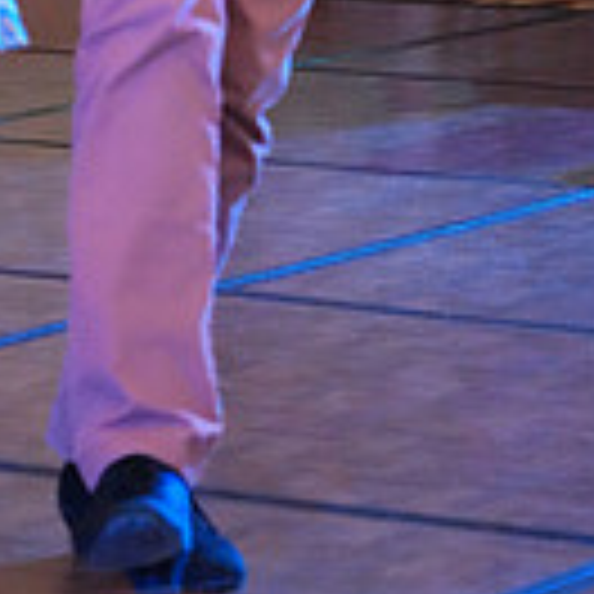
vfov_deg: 6.1
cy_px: -536
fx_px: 5494
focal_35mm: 283
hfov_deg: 6.2
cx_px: -110
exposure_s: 1/400
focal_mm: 76
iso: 12800
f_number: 4
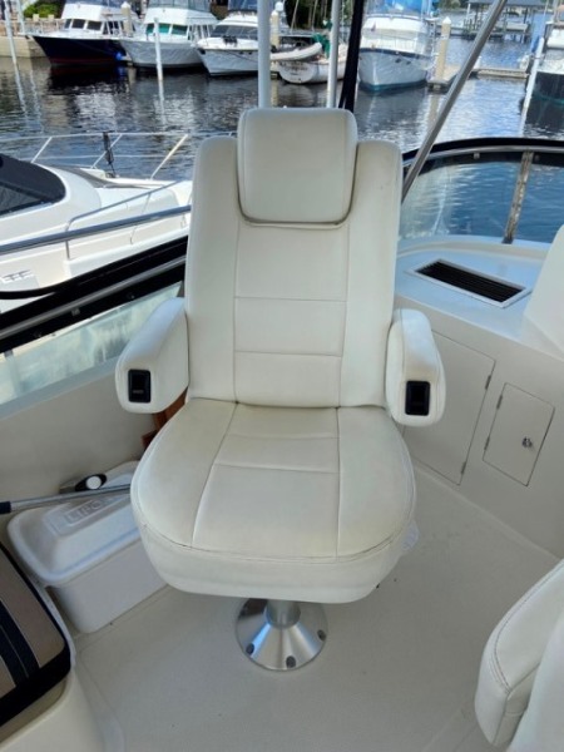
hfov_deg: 53.1
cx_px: 282
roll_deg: -2.1
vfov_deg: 67.3
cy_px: 376
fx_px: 565
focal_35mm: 26
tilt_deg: -33.1
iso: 32
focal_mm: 4.25
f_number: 1.8
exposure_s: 1/1300
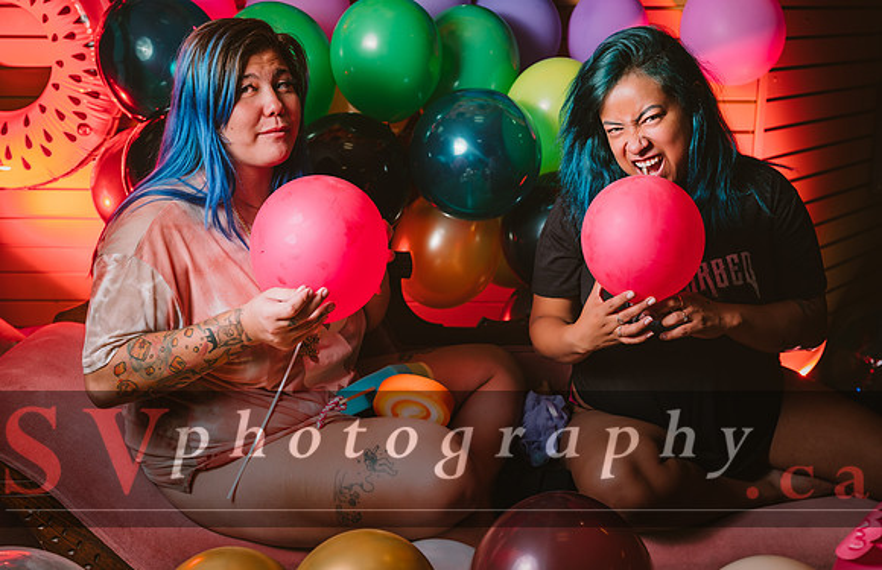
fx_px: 1070
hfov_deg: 44.8
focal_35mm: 44
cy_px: 285
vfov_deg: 29.8
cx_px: 441
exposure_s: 1/125
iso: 100
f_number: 4.5
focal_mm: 52.7
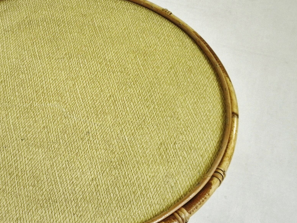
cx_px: 88
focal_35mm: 63
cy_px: 144
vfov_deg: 23.2
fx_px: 541
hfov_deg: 30.4
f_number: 3.7
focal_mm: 6.8
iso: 160
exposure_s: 1/40
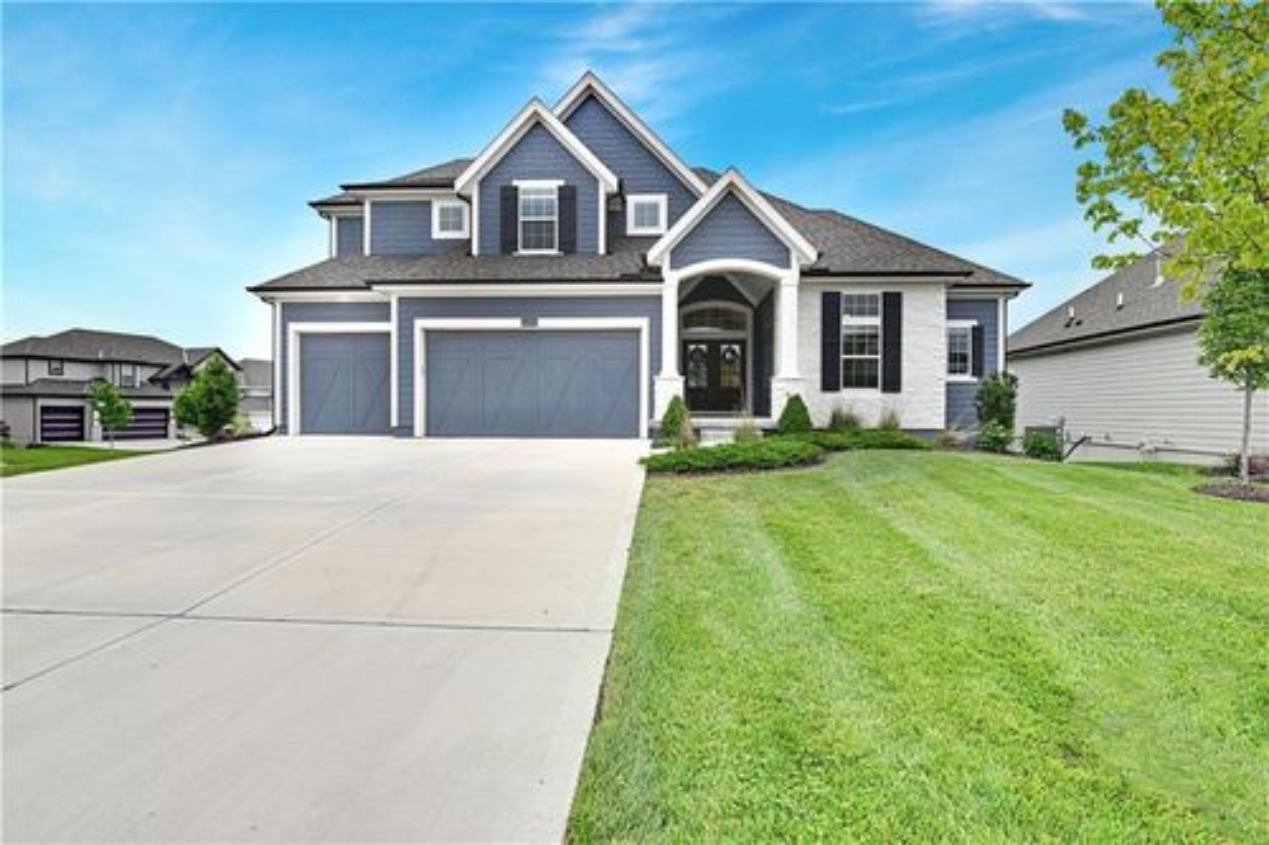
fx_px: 634
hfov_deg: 90.0
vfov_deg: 67.3
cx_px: 634
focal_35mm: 18
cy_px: 422
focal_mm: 18
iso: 100
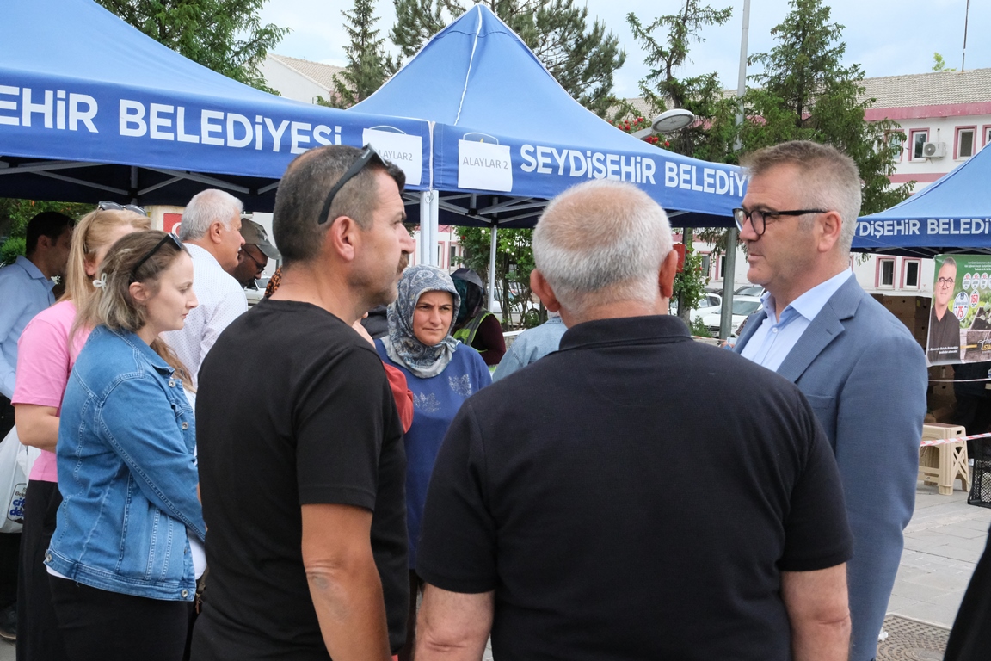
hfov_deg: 48.5
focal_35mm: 40
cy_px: 330
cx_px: 496
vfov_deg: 33.4
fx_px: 1101
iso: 10000
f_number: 10
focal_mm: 26.6
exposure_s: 1/3500
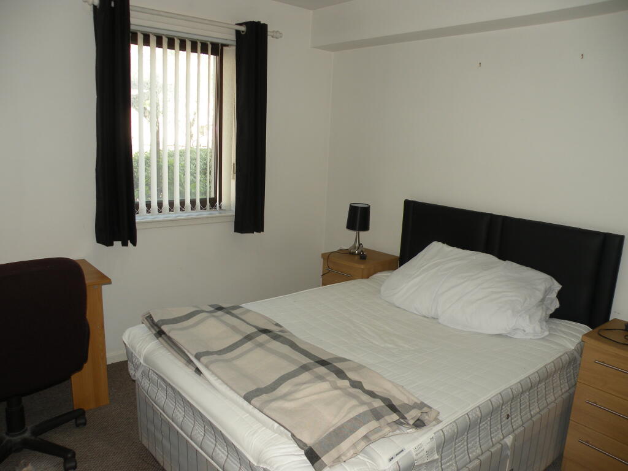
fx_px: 490
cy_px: 236
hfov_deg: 65.3
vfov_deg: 51.4
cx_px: 314
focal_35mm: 27
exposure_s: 1/61.2
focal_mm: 4.7
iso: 64
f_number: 2.8
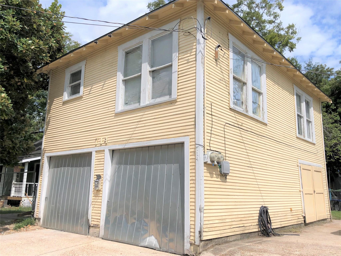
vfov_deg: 49.7
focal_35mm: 28
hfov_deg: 63.5
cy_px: 128
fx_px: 276
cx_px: 170
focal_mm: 4
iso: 25
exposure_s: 1/4367
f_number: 1.8
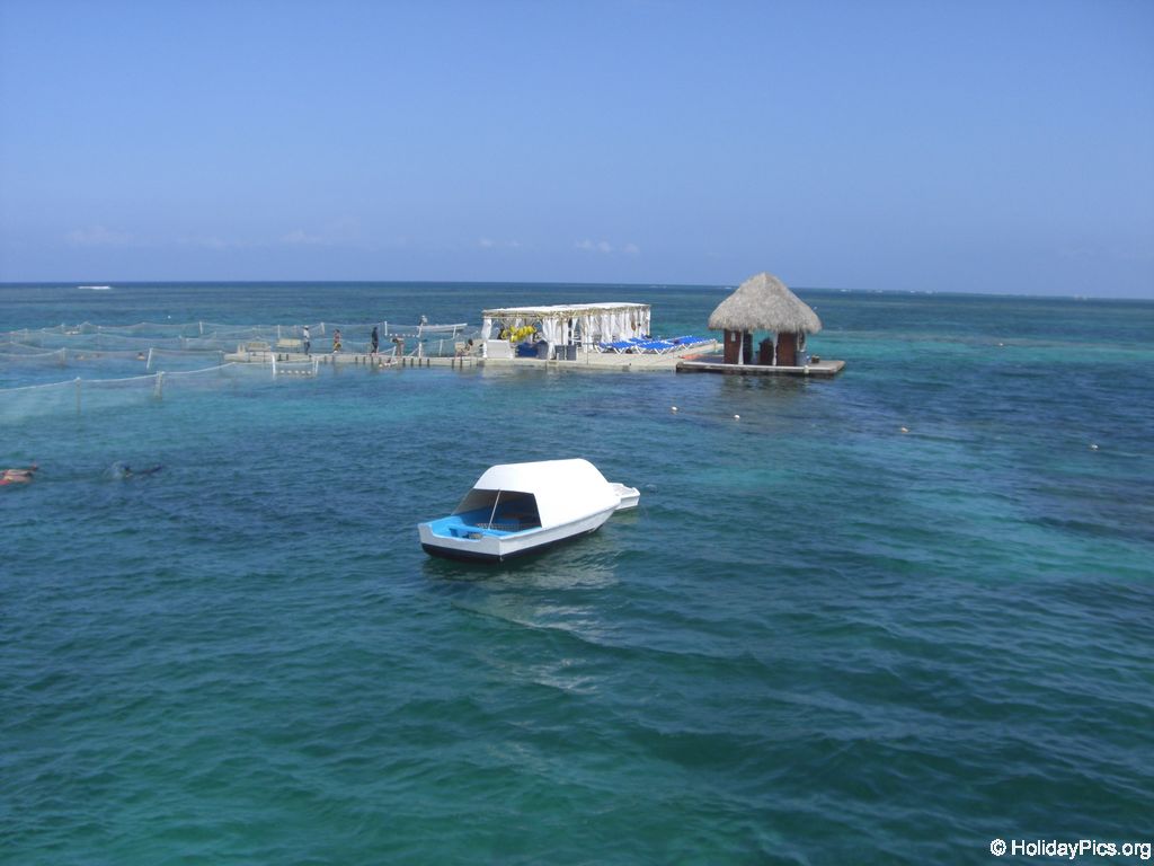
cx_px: 577
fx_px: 1267
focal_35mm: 38
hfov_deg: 49.0
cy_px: 433
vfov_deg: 37.7
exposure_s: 1/160
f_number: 8
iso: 64
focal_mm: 6.2
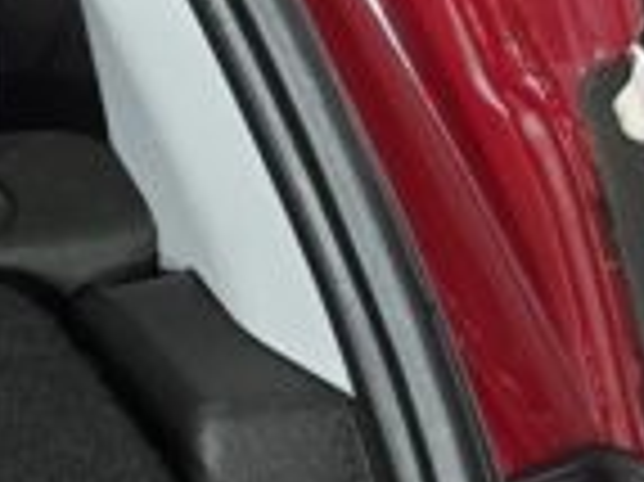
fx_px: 3067
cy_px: 464
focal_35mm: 165
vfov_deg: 8.9
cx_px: -1567
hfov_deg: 8.7
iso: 200
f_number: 1.7
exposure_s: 1/100
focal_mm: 6.3
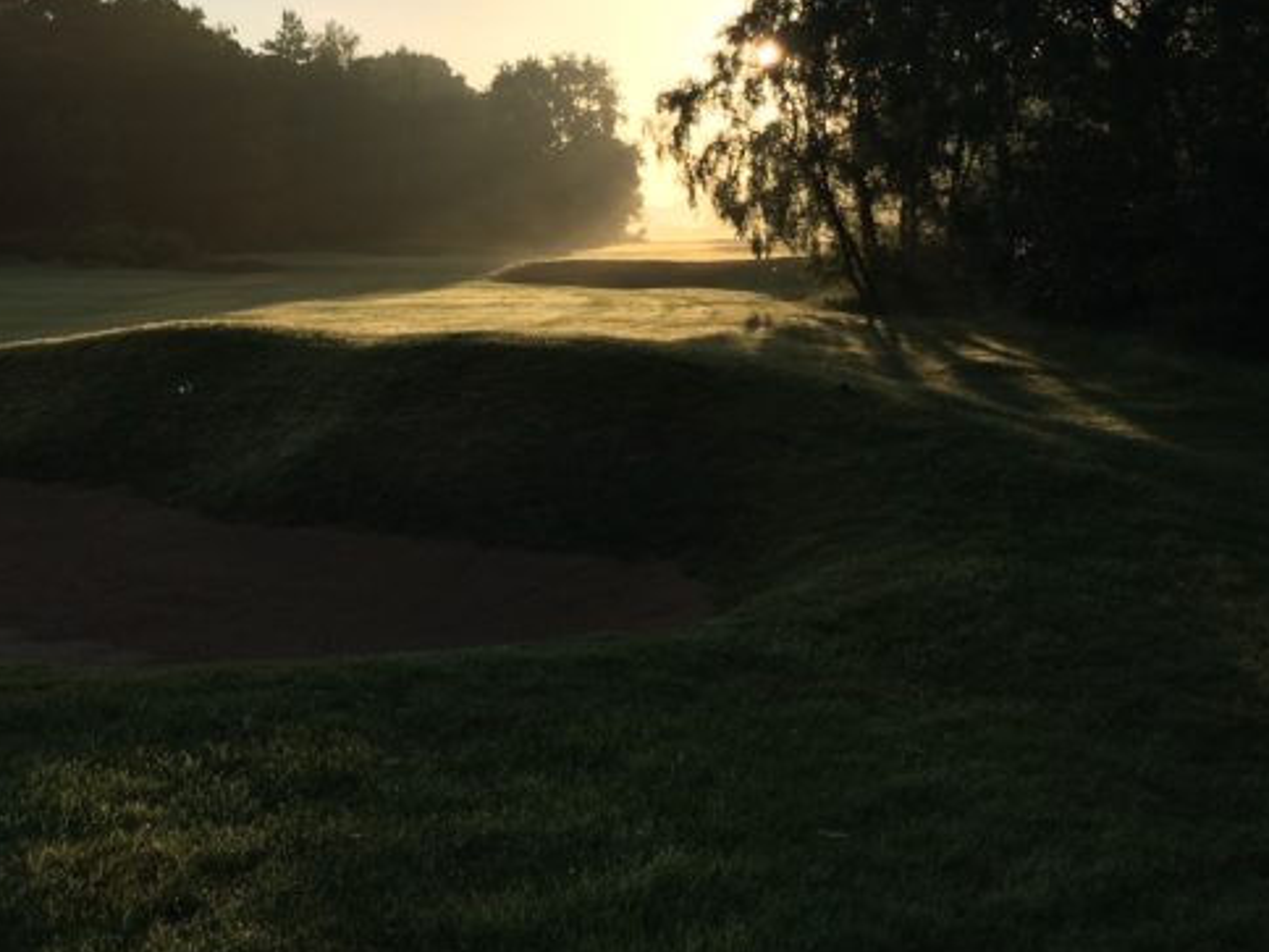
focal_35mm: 46
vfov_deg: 30.9
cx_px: 461
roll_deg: +2.3
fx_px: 1686
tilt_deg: -0.5
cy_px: 226
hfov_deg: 40.9
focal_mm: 4.15
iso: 32
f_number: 2.2
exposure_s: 1/2415
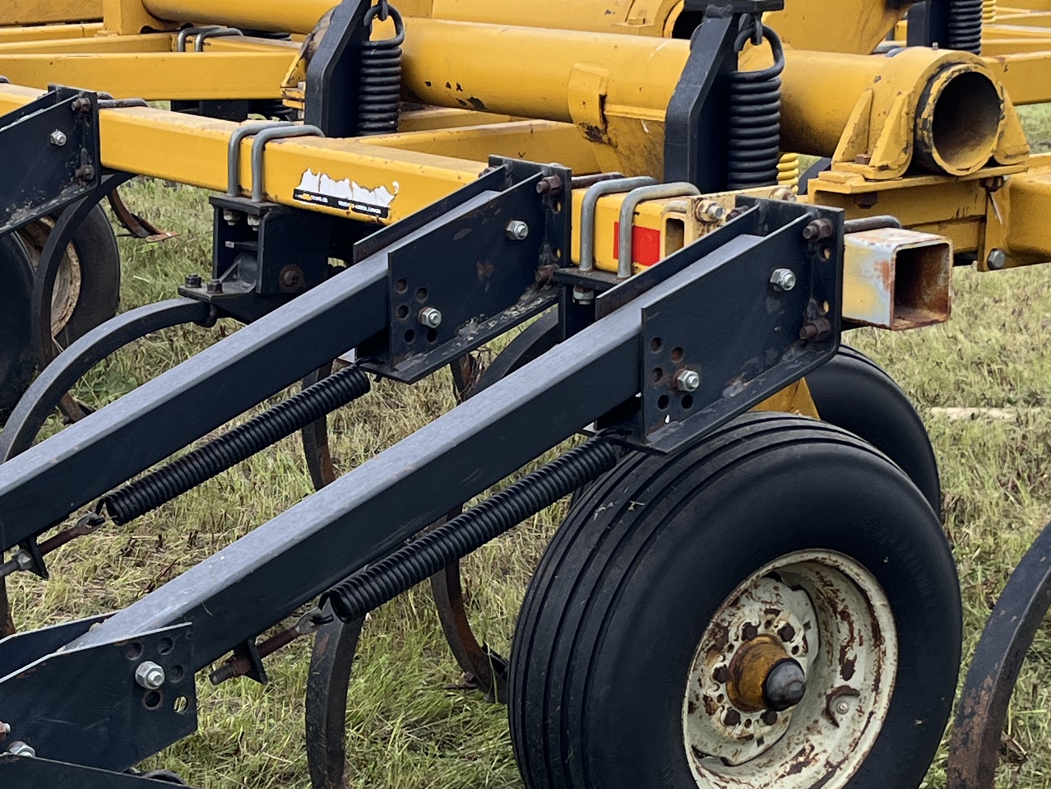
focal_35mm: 82
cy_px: 487
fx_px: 2490
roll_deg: +1.6
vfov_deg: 18.0
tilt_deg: -11.8
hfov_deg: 23.8
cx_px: 379
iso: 50
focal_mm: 5.1
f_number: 1.6
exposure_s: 1/723
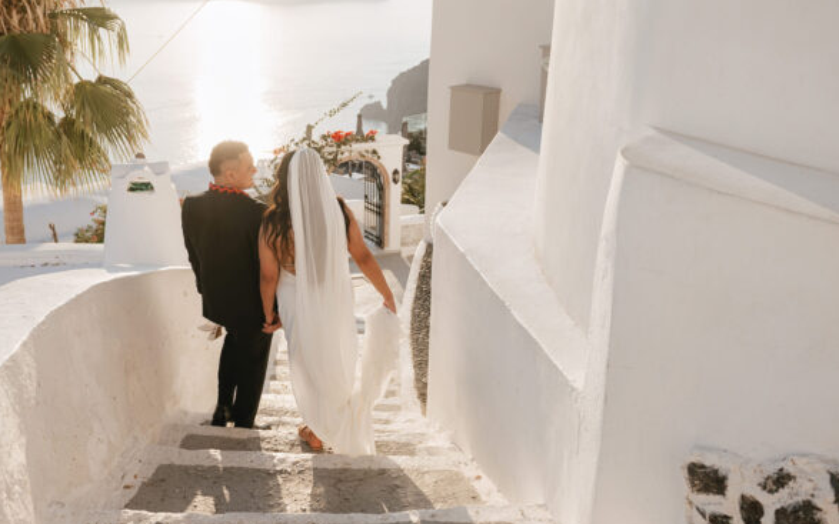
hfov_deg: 59.1
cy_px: 235
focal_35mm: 32
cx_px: 329
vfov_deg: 39.4
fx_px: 732
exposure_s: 1/1000
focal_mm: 24
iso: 100
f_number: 4
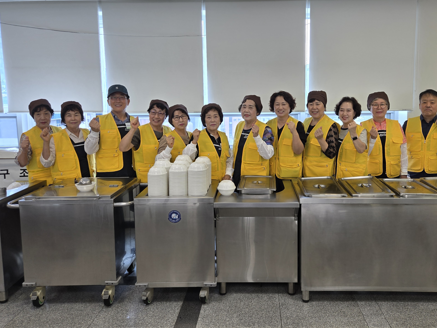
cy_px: 142
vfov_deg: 48.1
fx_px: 366
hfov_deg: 61.5
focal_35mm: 29
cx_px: 244
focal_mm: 5.4
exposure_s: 1/120
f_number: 1.8
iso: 50
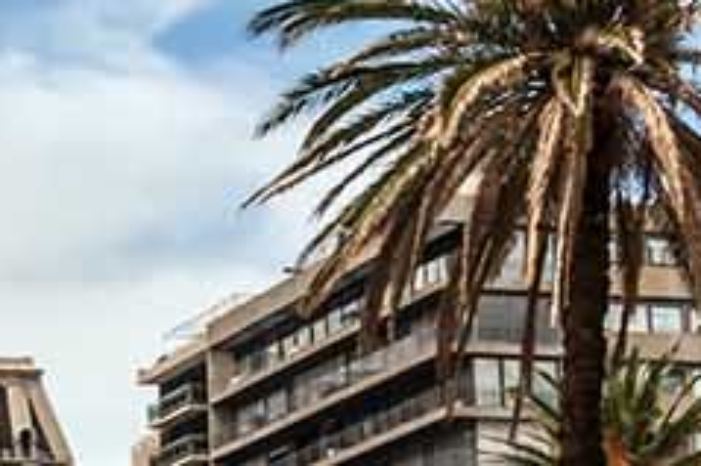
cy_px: 293
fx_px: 5857
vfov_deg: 4.6
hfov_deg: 6.8
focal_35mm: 301
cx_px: -346
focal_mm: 32
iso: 200
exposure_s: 1/500
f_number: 11
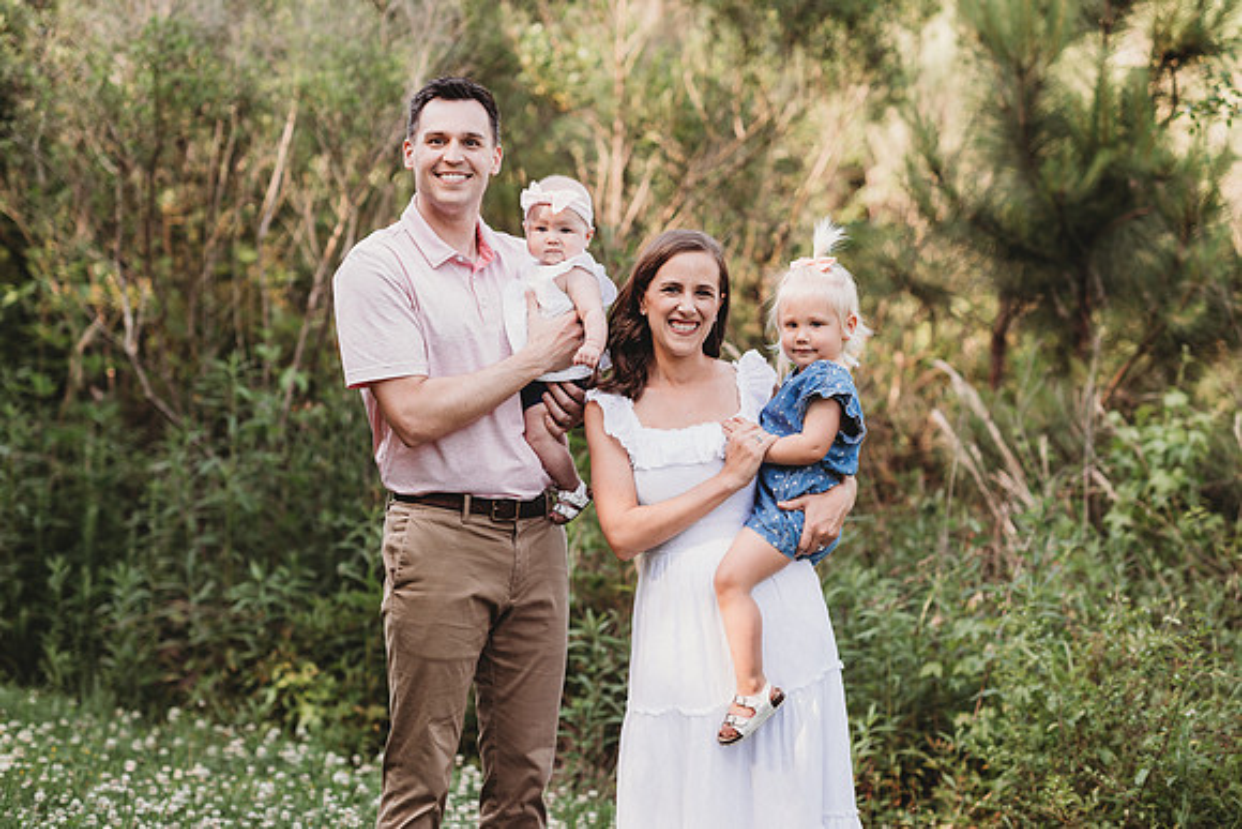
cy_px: 414
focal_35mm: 85
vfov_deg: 16.1
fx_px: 2933
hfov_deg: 23.9
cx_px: 621
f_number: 2.2
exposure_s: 1/250
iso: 100
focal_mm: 85
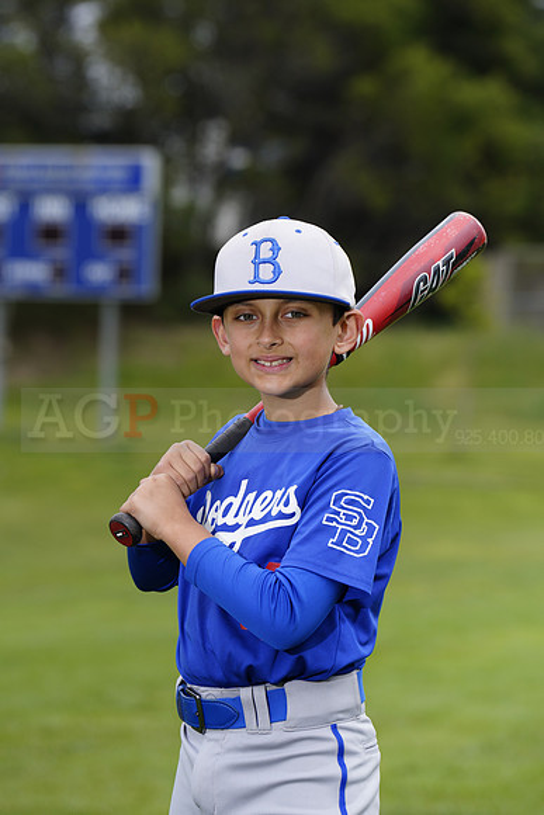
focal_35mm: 188
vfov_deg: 10.9
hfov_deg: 7.3
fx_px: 4258
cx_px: 272
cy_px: 408
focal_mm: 188
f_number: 6.3
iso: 100
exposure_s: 1/250
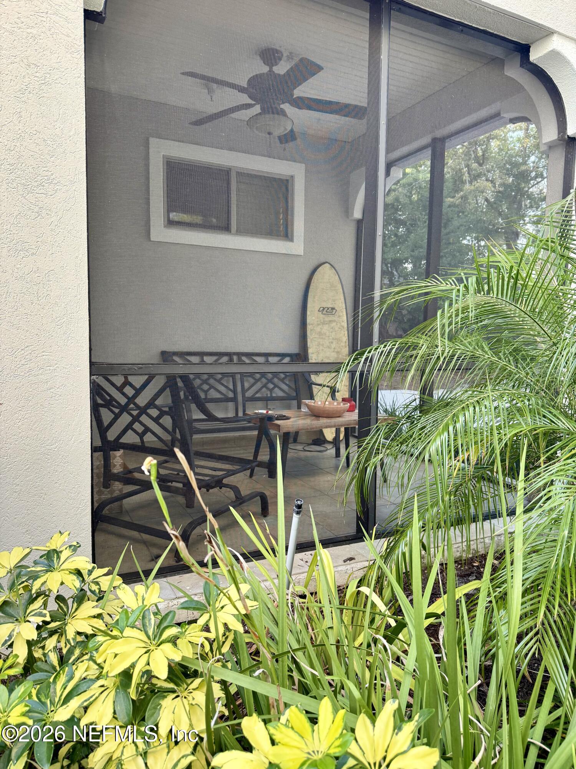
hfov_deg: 56.8
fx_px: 532
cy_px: 384
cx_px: 288
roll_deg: -1.5
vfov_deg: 71.6
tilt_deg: -4.1
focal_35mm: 24
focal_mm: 6.76
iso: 125
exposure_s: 1/121
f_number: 1.78
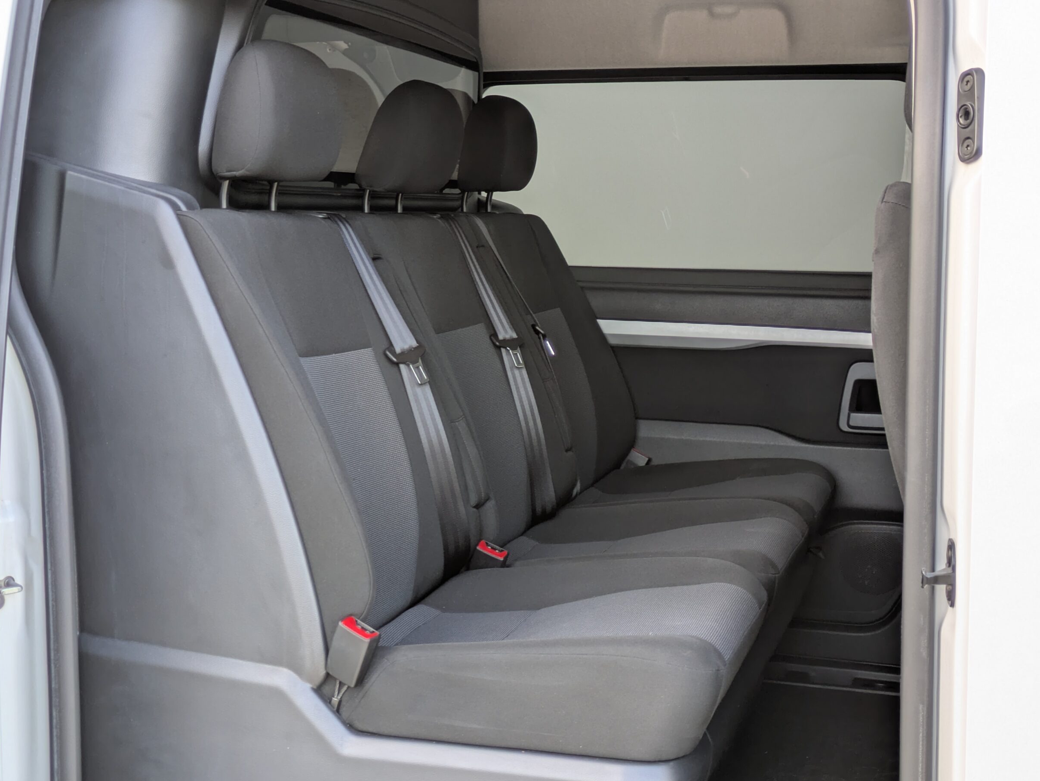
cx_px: 506
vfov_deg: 27.0
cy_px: 392
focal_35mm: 54
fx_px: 1623
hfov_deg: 35.5
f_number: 1.89
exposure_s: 1/119
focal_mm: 5.43
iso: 39
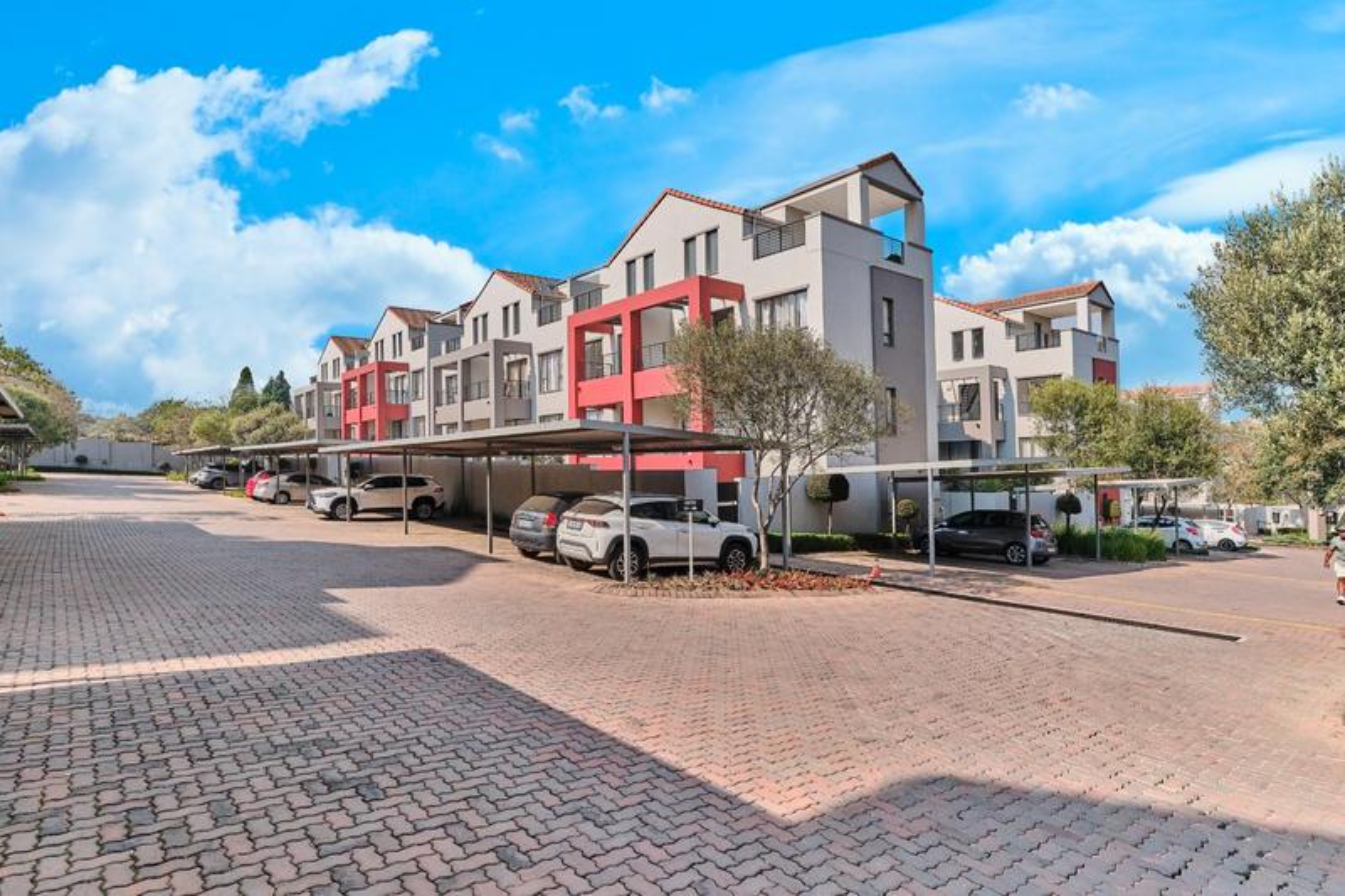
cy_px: 448
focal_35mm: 19
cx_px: 672
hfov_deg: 86.9
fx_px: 710
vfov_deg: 64.5
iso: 800
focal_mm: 12.6
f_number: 8
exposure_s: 1/2000
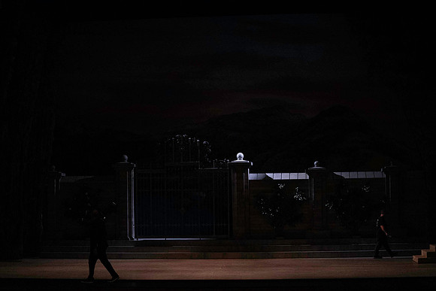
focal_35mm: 70
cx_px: 218
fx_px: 848
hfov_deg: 28.8
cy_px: 146
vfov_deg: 19.5
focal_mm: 70
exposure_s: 1/320
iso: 16000
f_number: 6.3
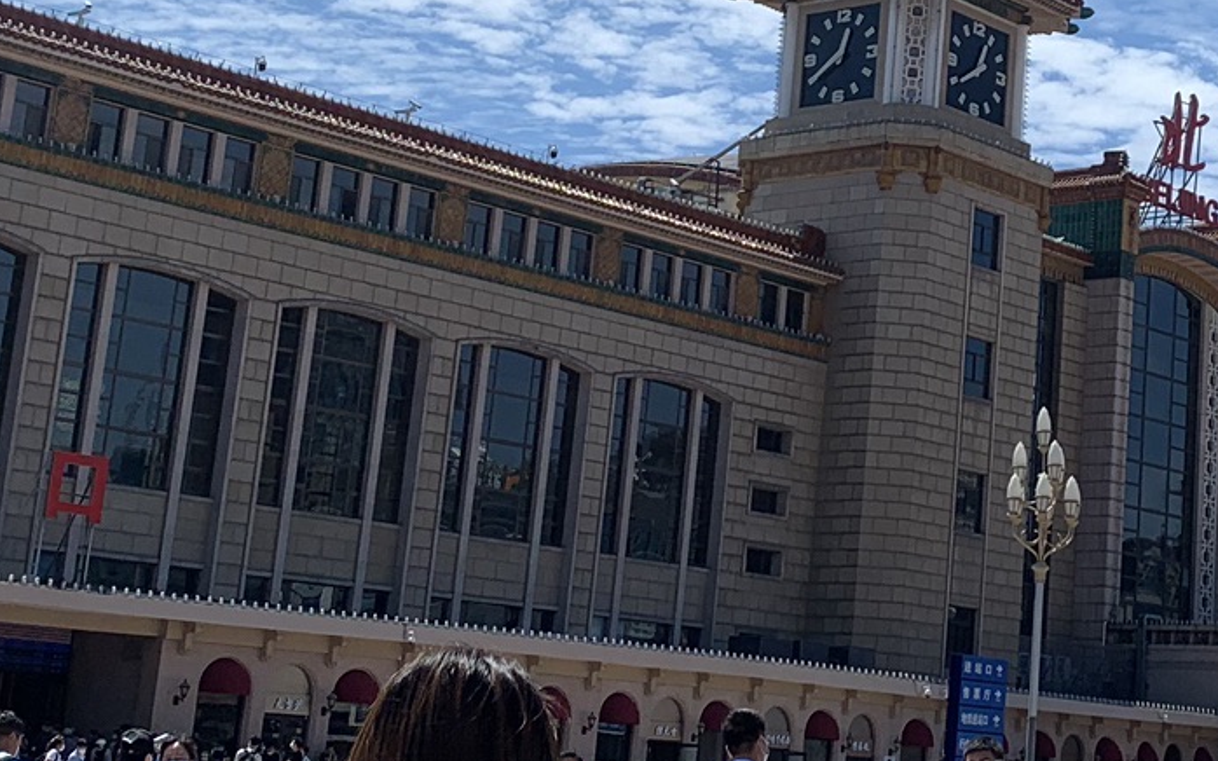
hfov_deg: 25.4
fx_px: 2622
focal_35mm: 79
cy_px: 140
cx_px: 1091
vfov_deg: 16.4
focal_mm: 4.25
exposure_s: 1/2915
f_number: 1.8
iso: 25
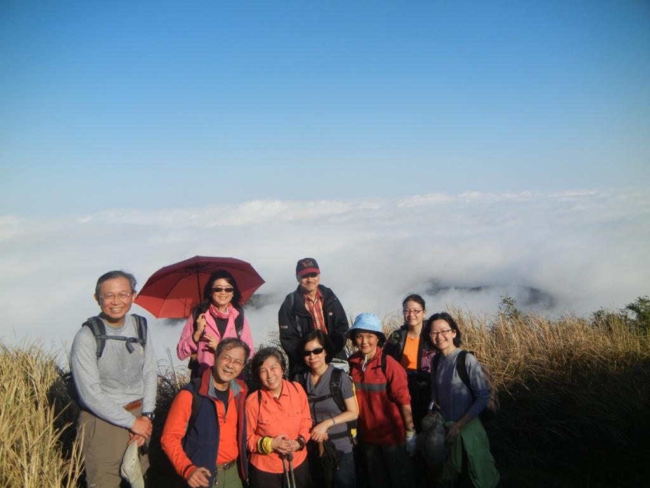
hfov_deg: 60.0
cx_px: 325
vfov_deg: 46.8
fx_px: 563
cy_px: 244
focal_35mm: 30
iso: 160
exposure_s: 1/900
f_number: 7
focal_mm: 5.4
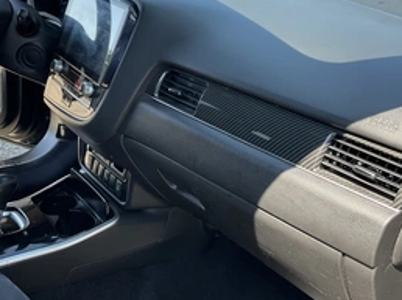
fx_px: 522
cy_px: 121
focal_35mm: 45
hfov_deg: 42.1
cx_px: 184
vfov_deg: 32.0
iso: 20
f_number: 1.8
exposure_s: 1/153
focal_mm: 3
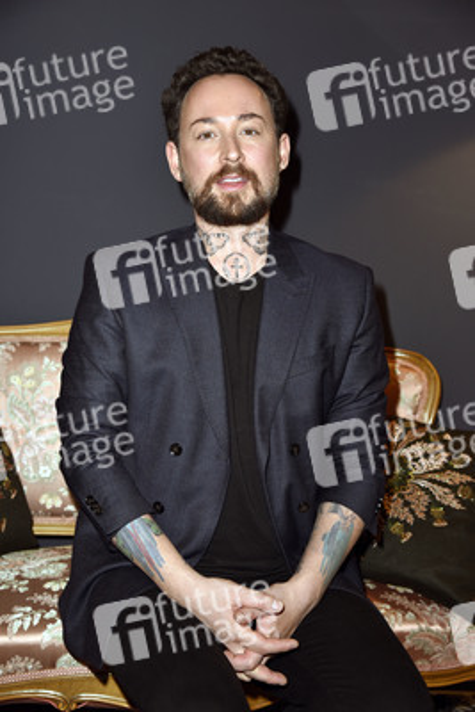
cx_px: 238
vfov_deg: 38.2
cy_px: 356
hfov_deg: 26.0
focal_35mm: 52
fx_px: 1028
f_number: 5
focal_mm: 52
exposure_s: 1/80
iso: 400
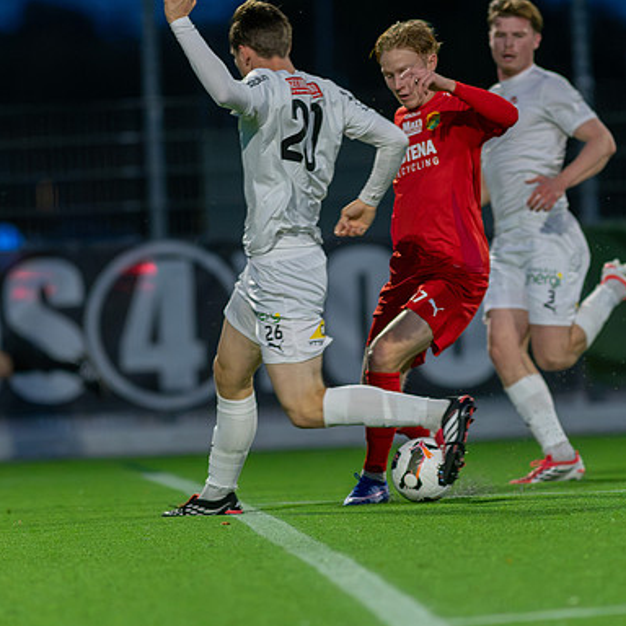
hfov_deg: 3.0
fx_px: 12092
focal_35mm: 591
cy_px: 314
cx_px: 300
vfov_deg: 3.0
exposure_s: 1/800
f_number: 3.2
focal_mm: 300
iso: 8000
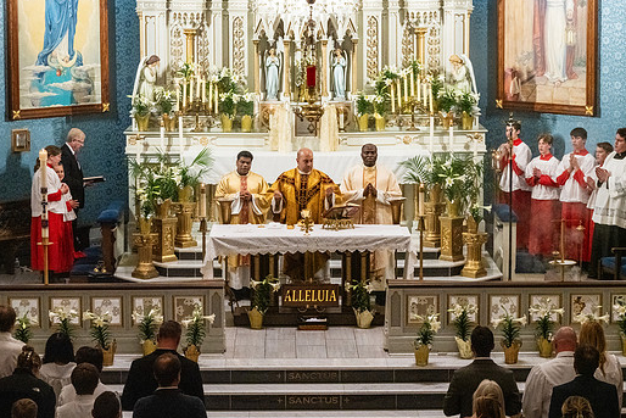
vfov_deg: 13.0
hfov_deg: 19.5
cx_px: 309
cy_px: 188
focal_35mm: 105
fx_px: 1826
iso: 5000
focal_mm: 93
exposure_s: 1/60
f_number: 14
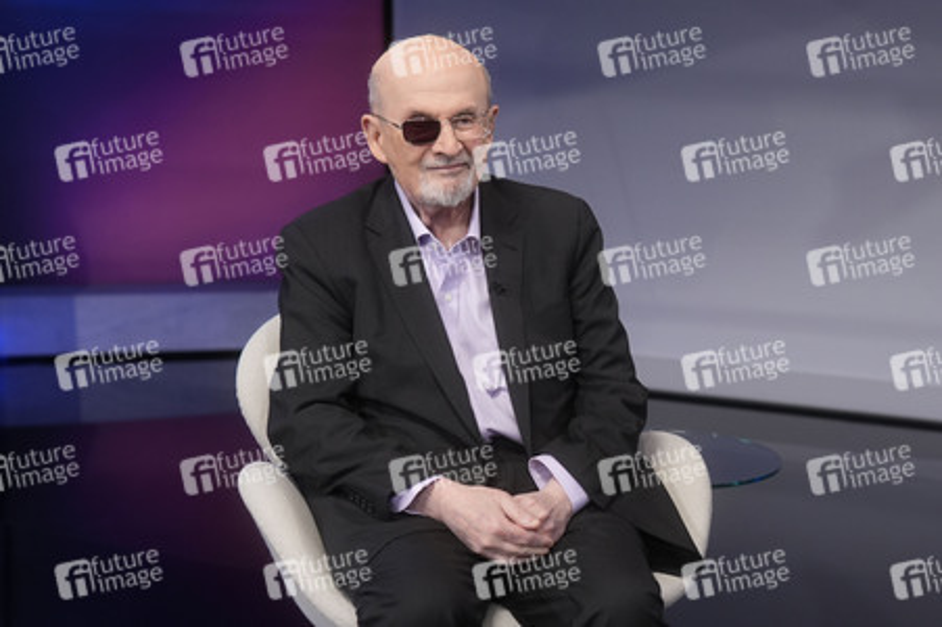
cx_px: 471
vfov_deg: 29.8
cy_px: 314
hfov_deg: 43.6
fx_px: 1177
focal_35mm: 45
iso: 640
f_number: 2.2
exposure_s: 1/200
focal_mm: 30
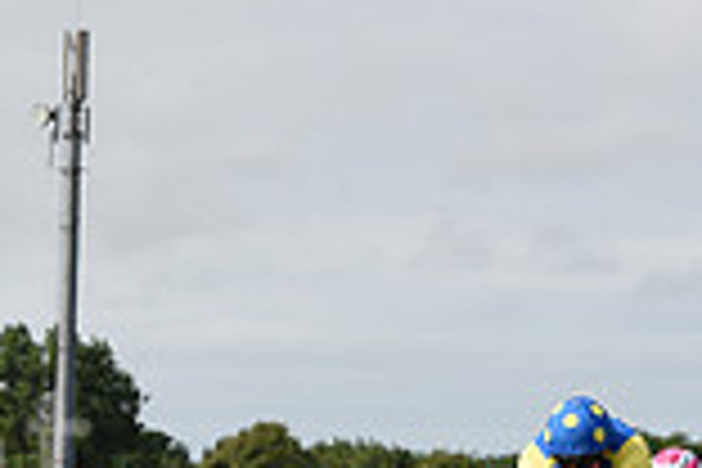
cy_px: 749
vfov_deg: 3.7
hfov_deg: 5.6
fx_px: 7117
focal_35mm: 365
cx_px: -184
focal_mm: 98
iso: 400
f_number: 6.3
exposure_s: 1/2000
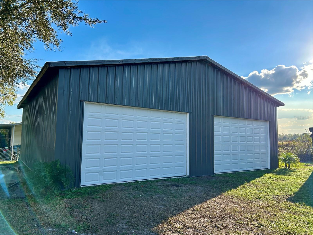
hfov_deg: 67.3
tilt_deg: +5.3
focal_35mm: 26
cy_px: 118
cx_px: 156
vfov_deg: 53.1
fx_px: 235
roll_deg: -0.4
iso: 50
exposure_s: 1/2762
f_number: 1.5
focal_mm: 5.7
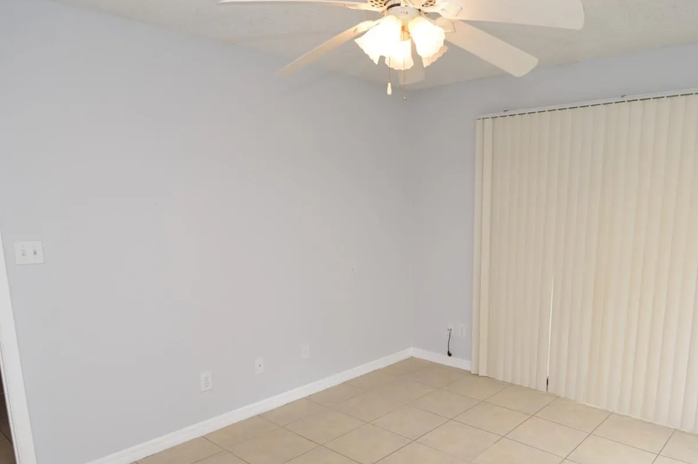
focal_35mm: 24
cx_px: 405
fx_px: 465
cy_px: 302
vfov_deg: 52.2
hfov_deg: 73.3
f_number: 4.5
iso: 400
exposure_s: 1/80
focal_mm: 12
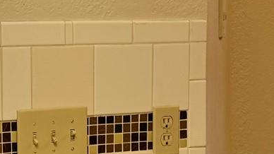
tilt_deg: -4.7
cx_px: 10
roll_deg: +0.7
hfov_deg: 15.3
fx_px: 1002
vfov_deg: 8.8
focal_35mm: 138
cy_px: 83
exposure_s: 1/120
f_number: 1.78
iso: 50
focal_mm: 6.76
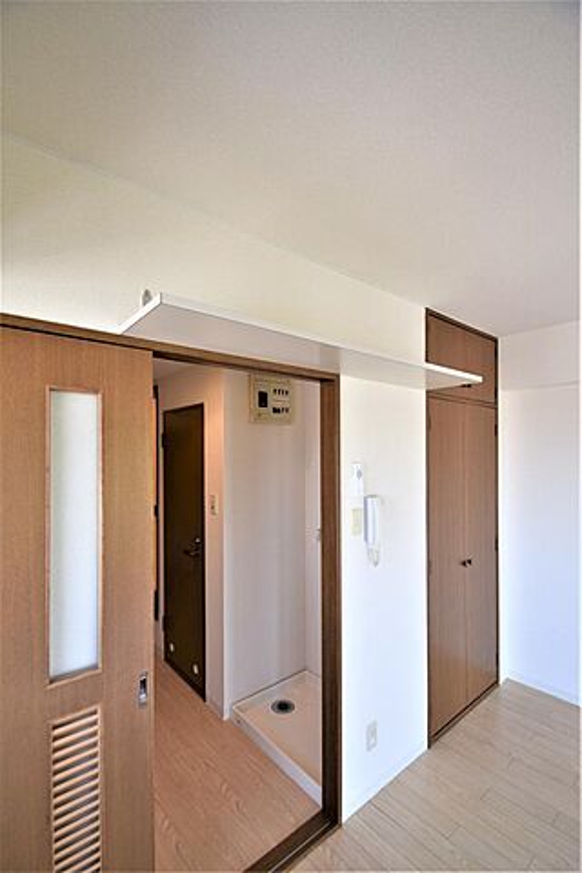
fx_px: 364
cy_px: 436
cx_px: 291
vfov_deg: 100.4
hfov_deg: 77.3
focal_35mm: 15
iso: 400
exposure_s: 1/100
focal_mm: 10
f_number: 5
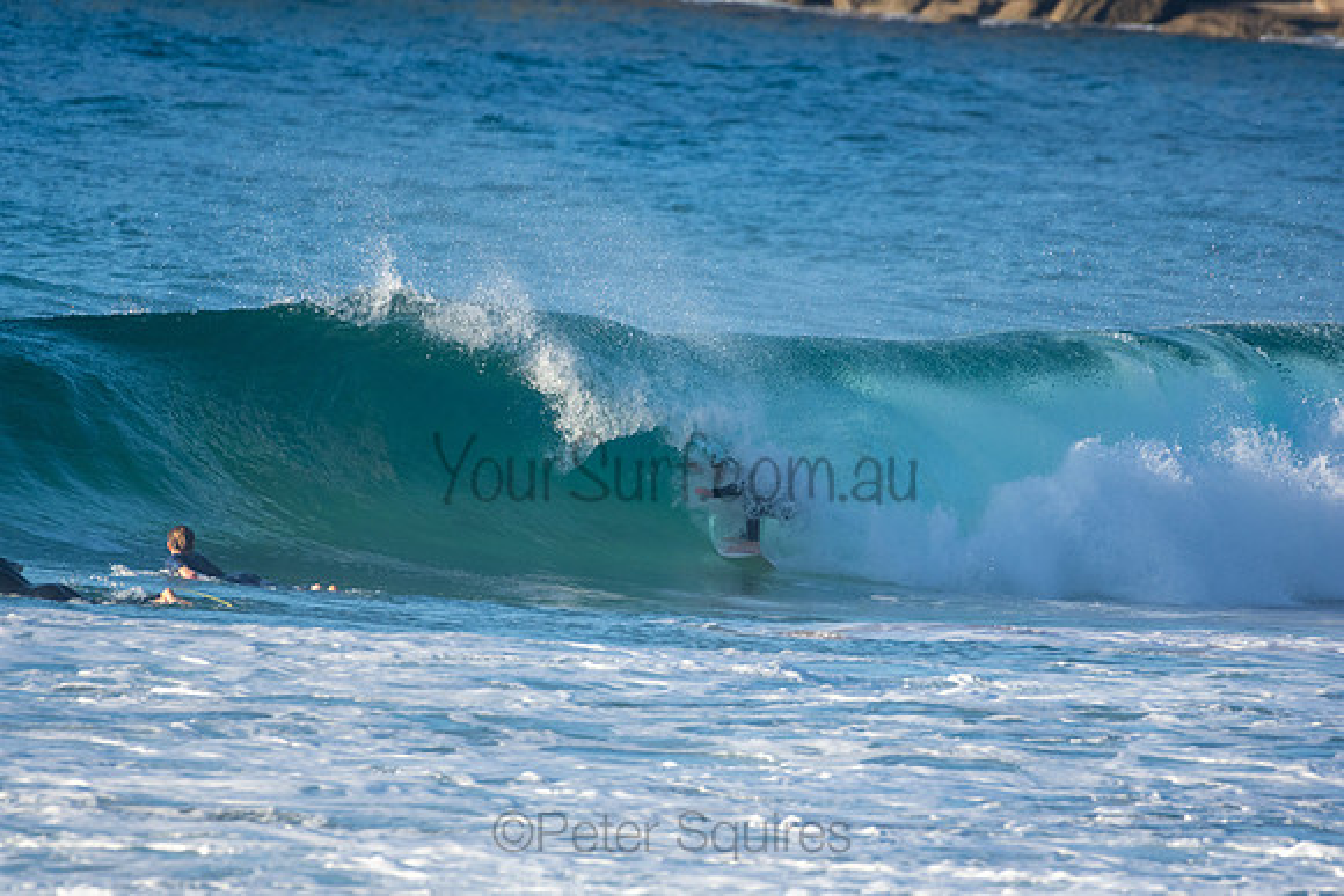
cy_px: 448
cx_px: 672
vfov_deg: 1.8
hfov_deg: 2.7
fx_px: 28005
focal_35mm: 750
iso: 450
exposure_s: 1/1250
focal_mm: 500
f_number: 5.6
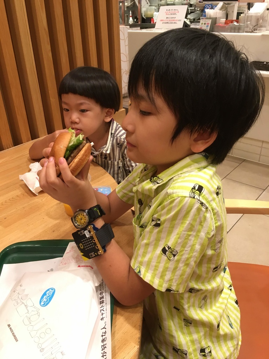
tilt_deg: -26.0
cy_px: 180
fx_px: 300
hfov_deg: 48.2
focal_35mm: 29
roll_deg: +2.7
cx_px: 134
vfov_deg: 61.7
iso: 100
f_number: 2.2
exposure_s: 1/30
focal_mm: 4.15
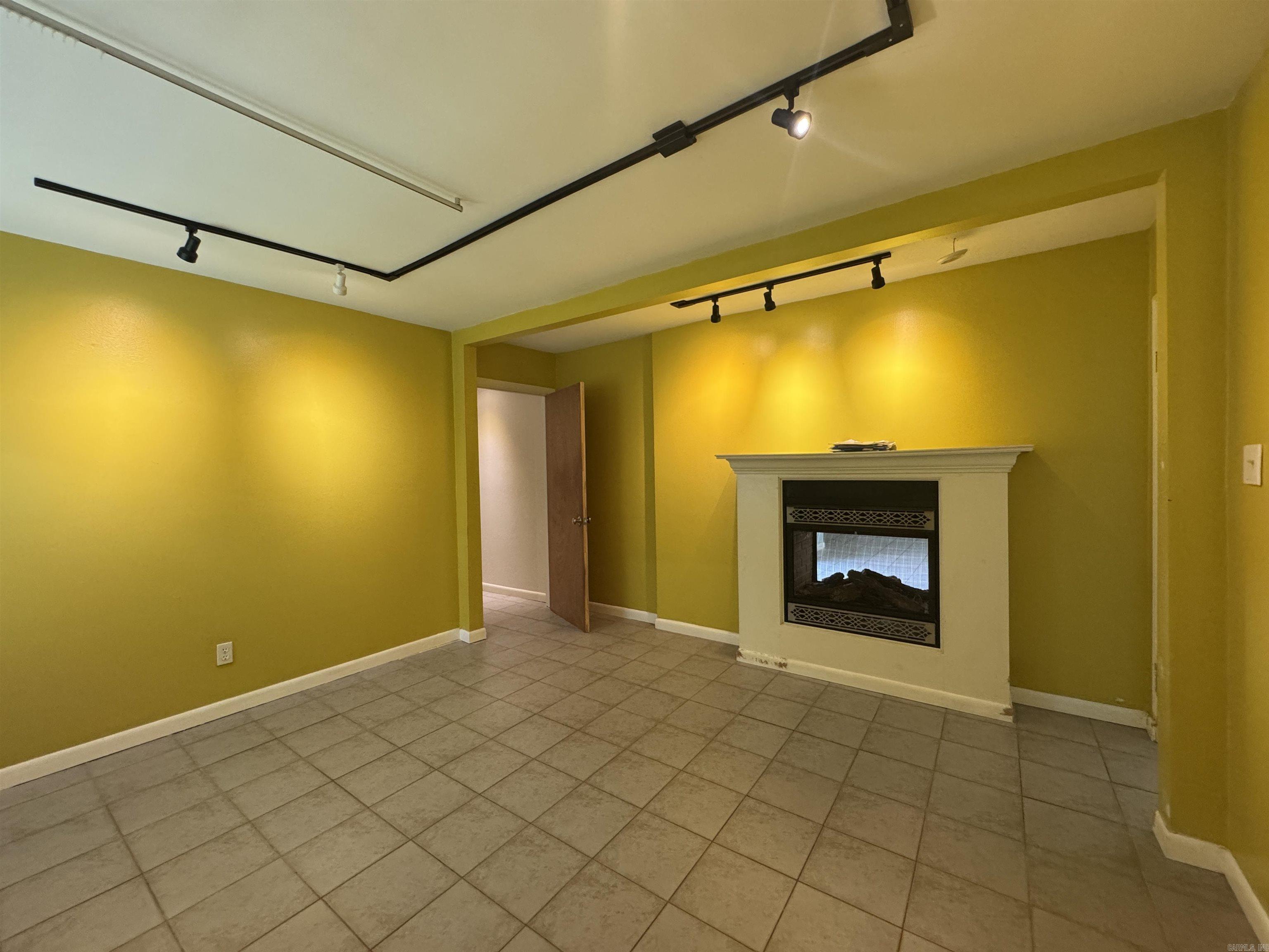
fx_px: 513
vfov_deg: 85.7
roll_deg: +1.2
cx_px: 634
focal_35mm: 14
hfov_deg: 102.1
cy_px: 476
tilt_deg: -1.7
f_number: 2.2
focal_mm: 2.22
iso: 320
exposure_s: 1/120
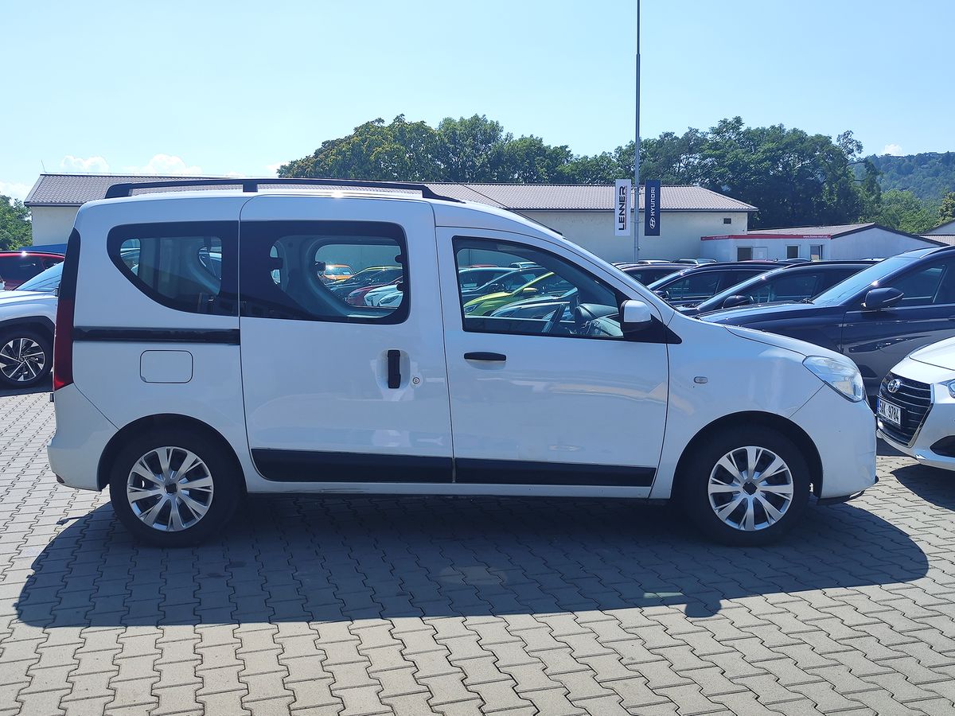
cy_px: 358
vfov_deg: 58.9
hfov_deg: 73.9
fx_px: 635
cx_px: 478
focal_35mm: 23
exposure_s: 1/899
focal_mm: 7.01
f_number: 1.69
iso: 50
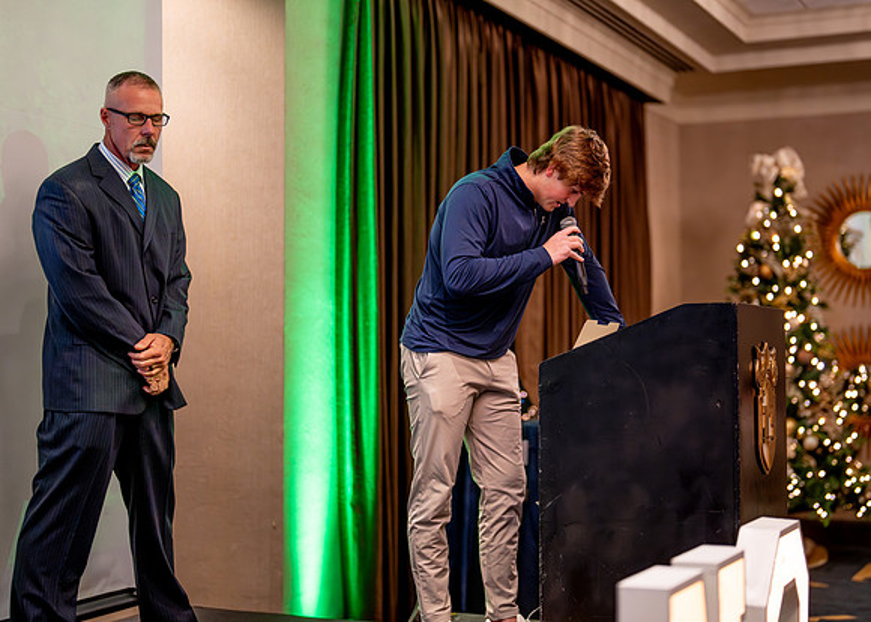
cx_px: 506
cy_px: 277
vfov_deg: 24.2
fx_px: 1449
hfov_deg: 33.4
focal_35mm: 59
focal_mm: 50
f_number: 1.2
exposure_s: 1/320
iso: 1000
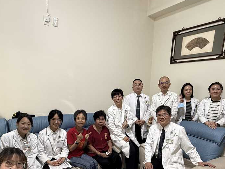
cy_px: 127
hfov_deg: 67.3
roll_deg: -1.6
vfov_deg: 50.9
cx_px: 114
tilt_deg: -13.5
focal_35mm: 26
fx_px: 169
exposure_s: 1/60
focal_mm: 2.22
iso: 250
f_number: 2.2
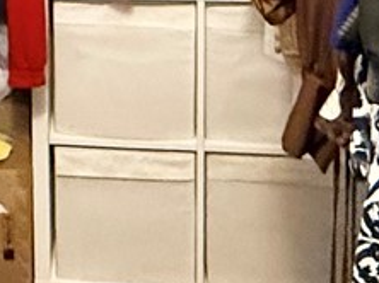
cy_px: -273
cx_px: -5
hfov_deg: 18.9
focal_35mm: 101
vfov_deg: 12.9
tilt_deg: -2.6
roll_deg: +1.7
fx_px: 1105
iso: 800
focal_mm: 2.22
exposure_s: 1/60
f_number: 2.2
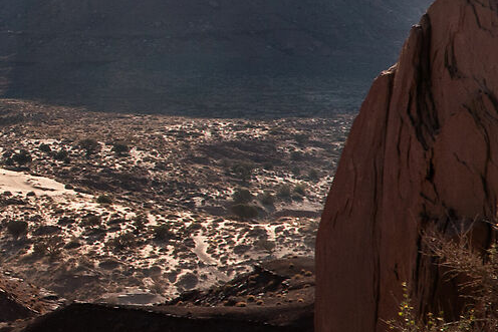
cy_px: 62
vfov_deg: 9.0
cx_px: -530
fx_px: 2109
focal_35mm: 152
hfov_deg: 11.9
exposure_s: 1/500
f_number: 6.3
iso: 100
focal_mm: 21
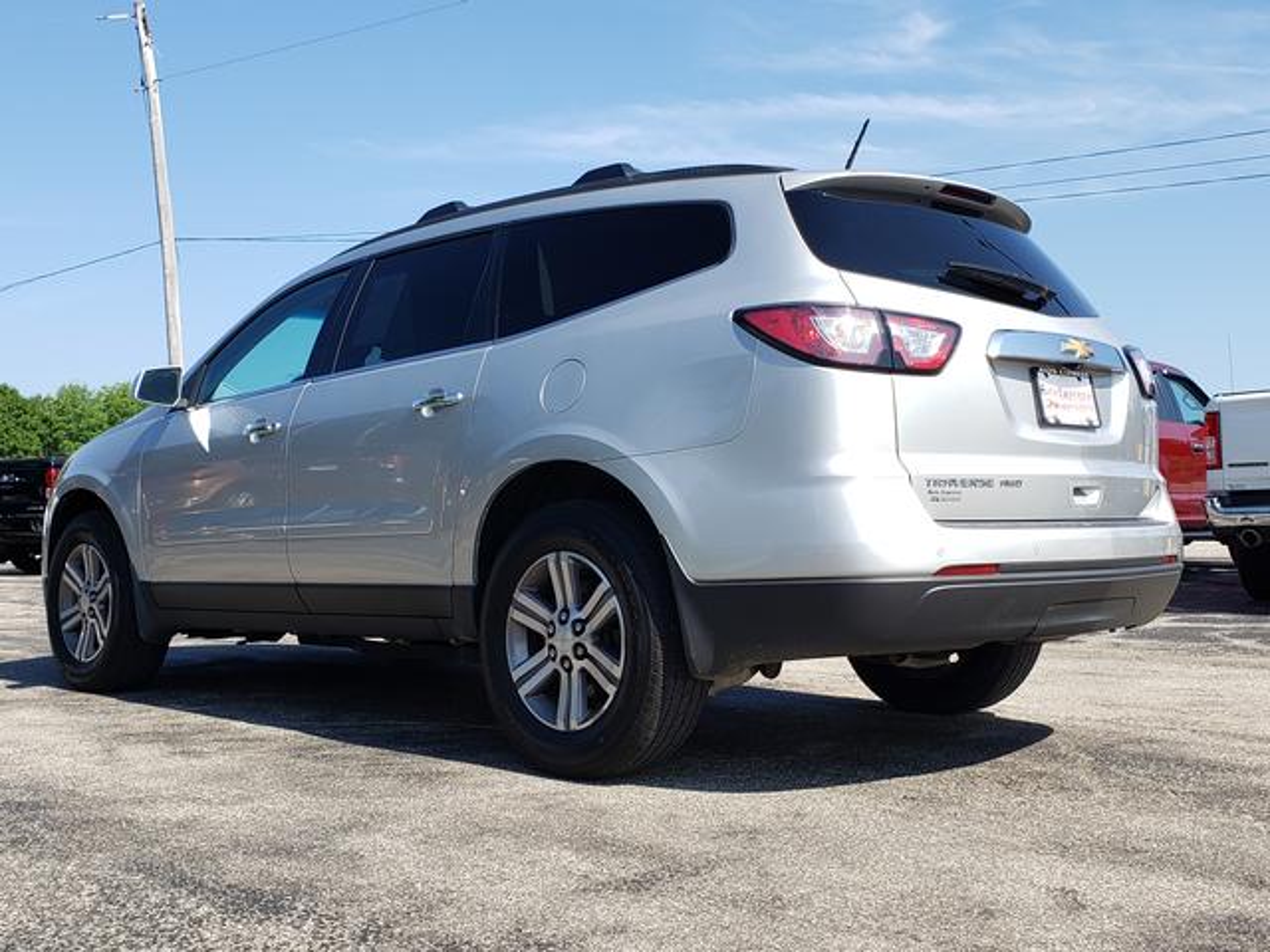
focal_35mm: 26
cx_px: 635
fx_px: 954
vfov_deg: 53.1
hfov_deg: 67.3
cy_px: 476
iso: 50
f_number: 2.4
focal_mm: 4.3
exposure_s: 1/900
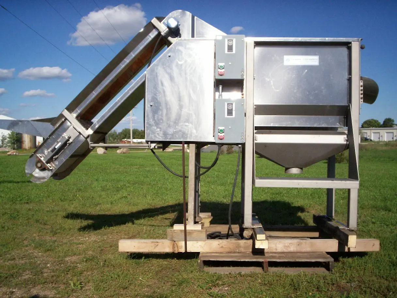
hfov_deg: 51.4
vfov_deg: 39.7
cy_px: 149
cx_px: 198
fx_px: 413
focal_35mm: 36
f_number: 4.5
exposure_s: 1/1212
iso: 100
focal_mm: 5.9
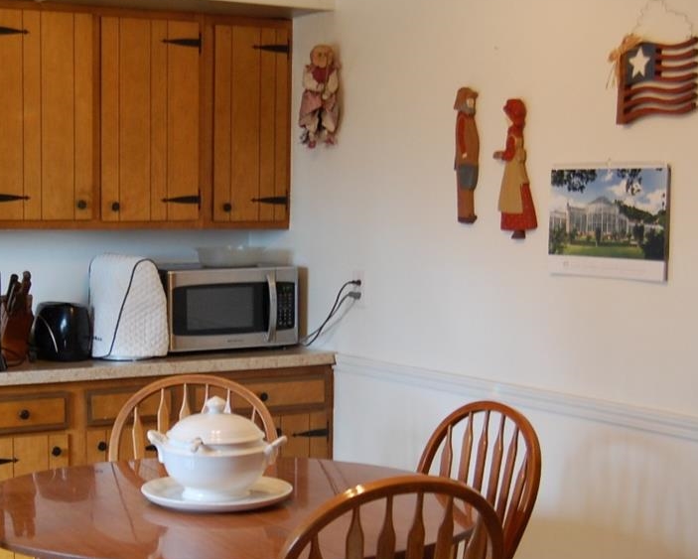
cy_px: 321
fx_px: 1488
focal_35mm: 72
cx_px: 212
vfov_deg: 21.3
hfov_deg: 26.2
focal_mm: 24
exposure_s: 1/30
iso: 500
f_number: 4
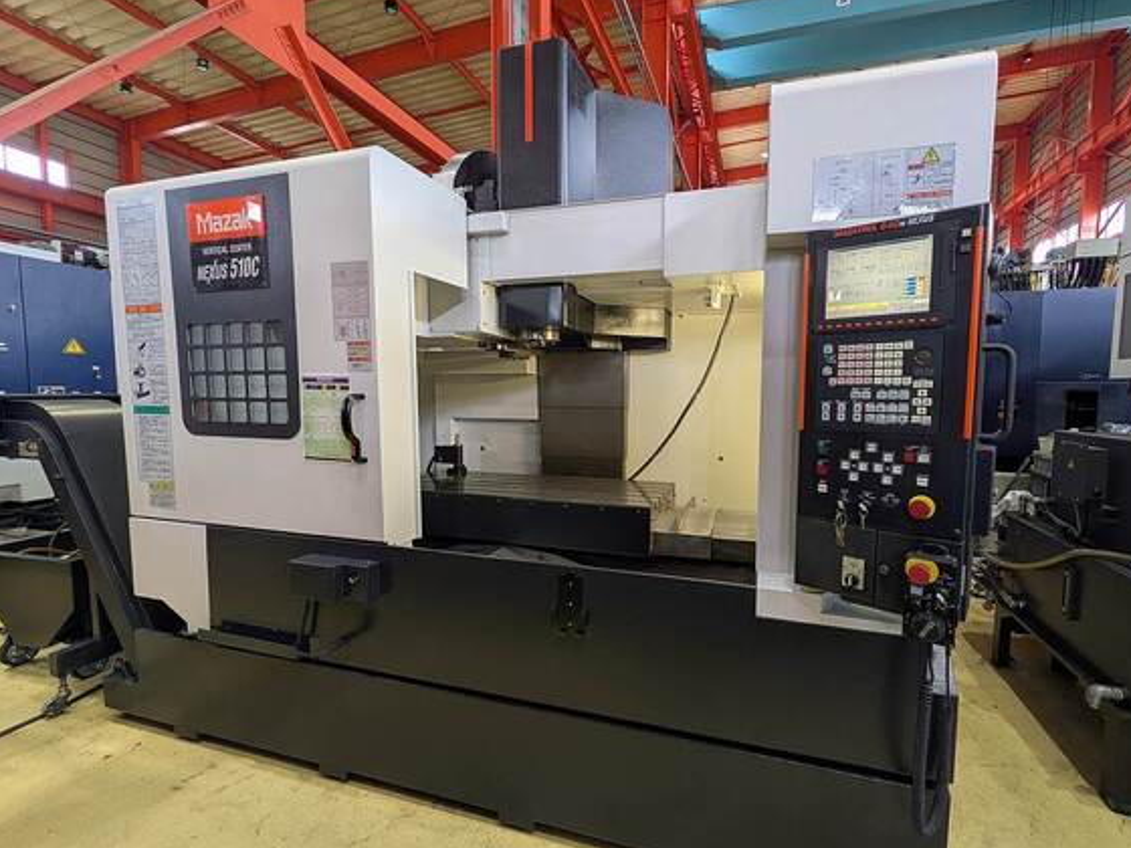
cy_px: 432
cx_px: 610
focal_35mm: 16
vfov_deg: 78.1
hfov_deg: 94.3
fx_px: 523
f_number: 2.2
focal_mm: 1.83
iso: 84
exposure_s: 1/25
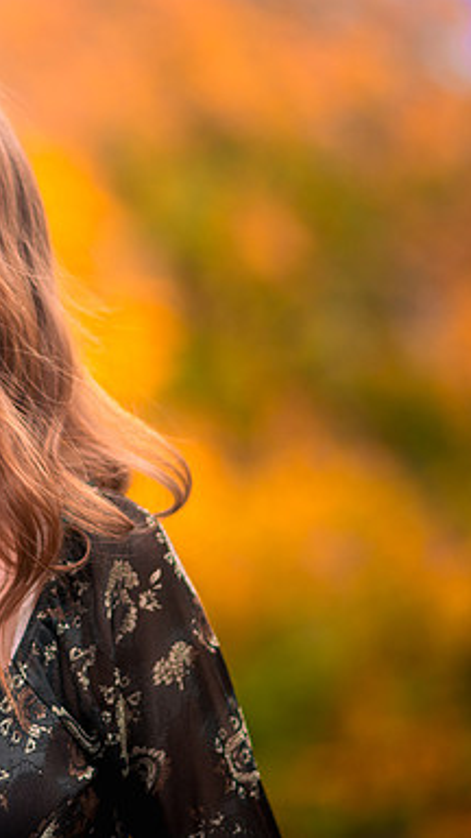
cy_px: 397
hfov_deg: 6.9
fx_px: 3885
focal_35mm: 175
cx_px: -123
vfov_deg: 12.3
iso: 200
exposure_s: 1/500
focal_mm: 105
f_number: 2
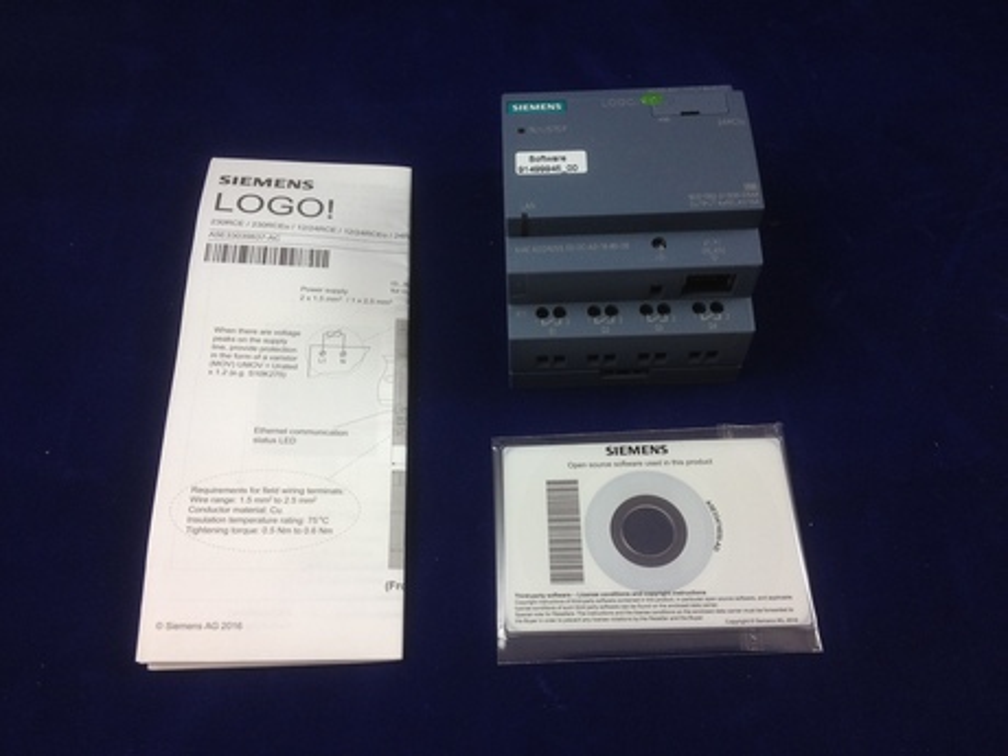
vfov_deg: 40.7
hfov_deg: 52.6
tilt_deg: -61.6
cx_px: 504
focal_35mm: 35
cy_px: 378
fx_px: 1019
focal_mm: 4.28
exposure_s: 1/60
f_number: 2.4
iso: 50
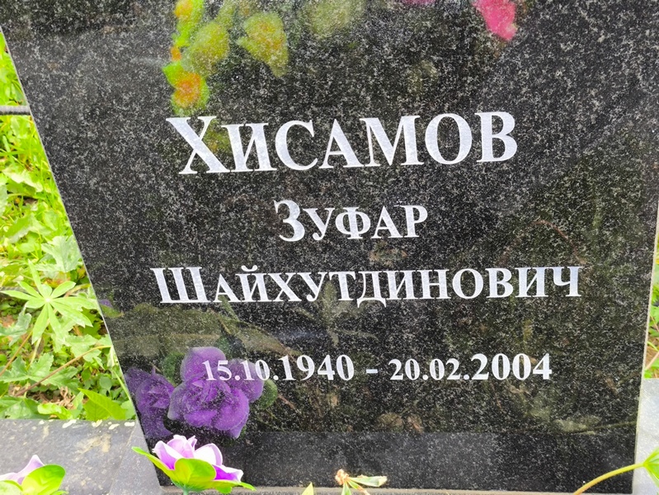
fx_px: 952
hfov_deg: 38.2
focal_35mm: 50
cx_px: 330
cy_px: 248
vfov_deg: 29.1
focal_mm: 4.71
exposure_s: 1/136
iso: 50
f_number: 1.7
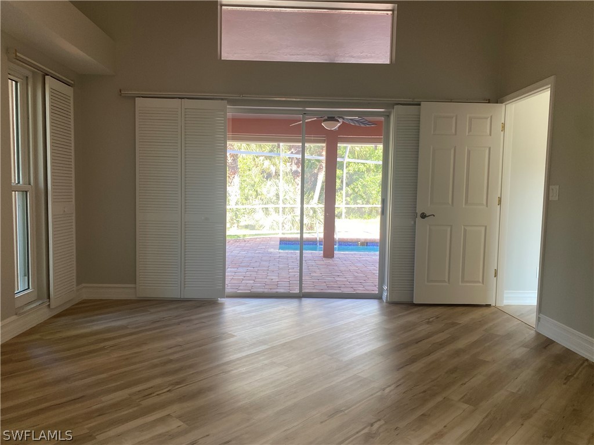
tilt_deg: -5.7
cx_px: 297
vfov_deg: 53.1
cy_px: 222
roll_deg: -1.3
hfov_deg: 67.3
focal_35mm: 26
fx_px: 446
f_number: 1.8
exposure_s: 1/120
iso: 125
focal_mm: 4.25
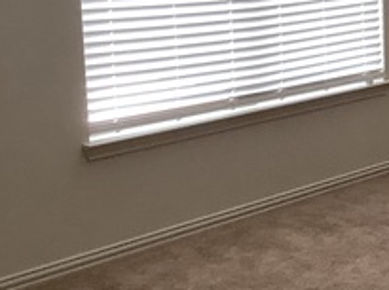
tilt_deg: -10.9
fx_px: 1088
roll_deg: +0.2
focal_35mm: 97
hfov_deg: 18.8
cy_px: 59
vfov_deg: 15.1
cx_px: 507
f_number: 2.4
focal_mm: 3.3
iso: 100
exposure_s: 1/60
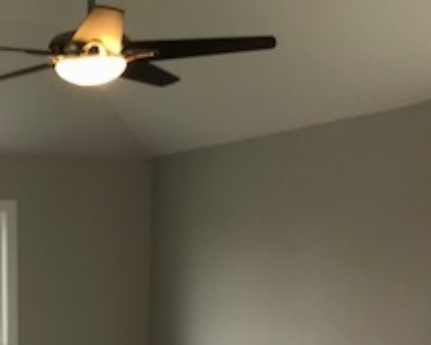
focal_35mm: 79
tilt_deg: -10.1
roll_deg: +0.7
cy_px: 419
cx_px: -16
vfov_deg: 18.4
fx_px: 1008
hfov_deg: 23.0
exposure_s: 1/60
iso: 25
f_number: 1.8
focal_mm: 3.99
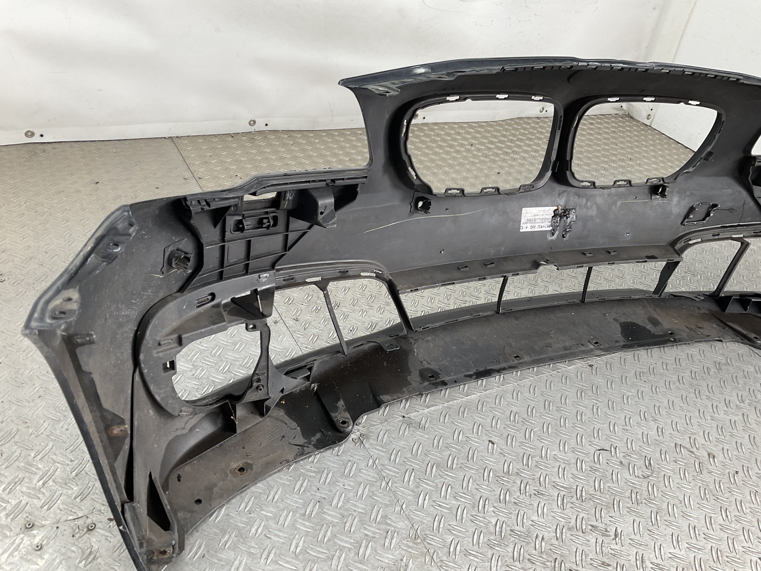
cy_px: 286
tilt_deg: -34.6
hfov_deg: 61.7
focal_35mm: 29
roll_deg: -14.0
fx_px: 638
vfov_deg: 48.2
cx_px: 380
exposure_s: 1/100
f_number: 1.8
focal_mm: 3
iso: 20
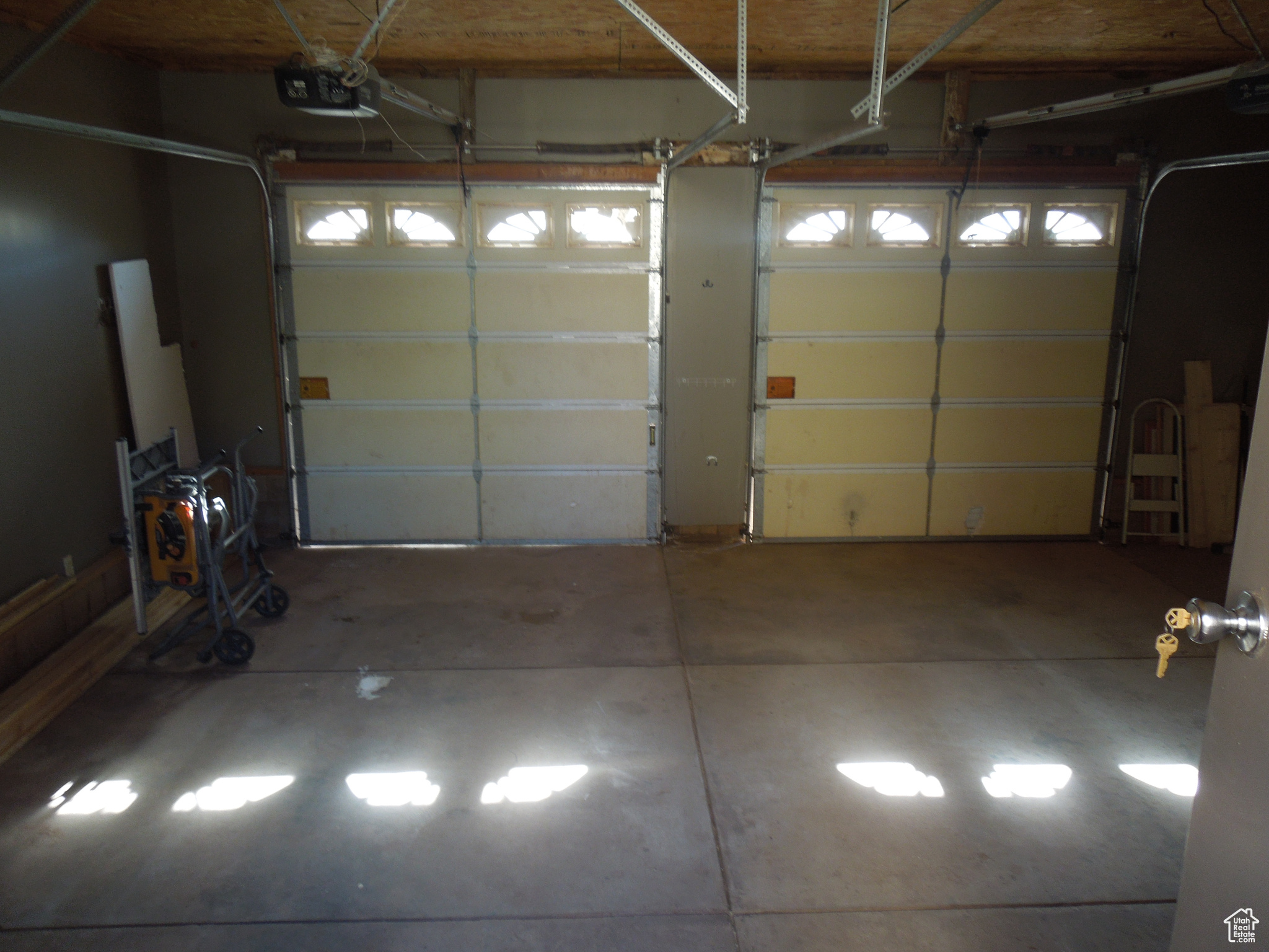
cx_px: 634
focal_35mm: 25
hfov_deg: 69.4
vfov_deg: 54.9
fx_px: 916
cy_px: 476
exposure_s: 1/30
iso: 140
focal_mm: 4.5
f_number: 3.3
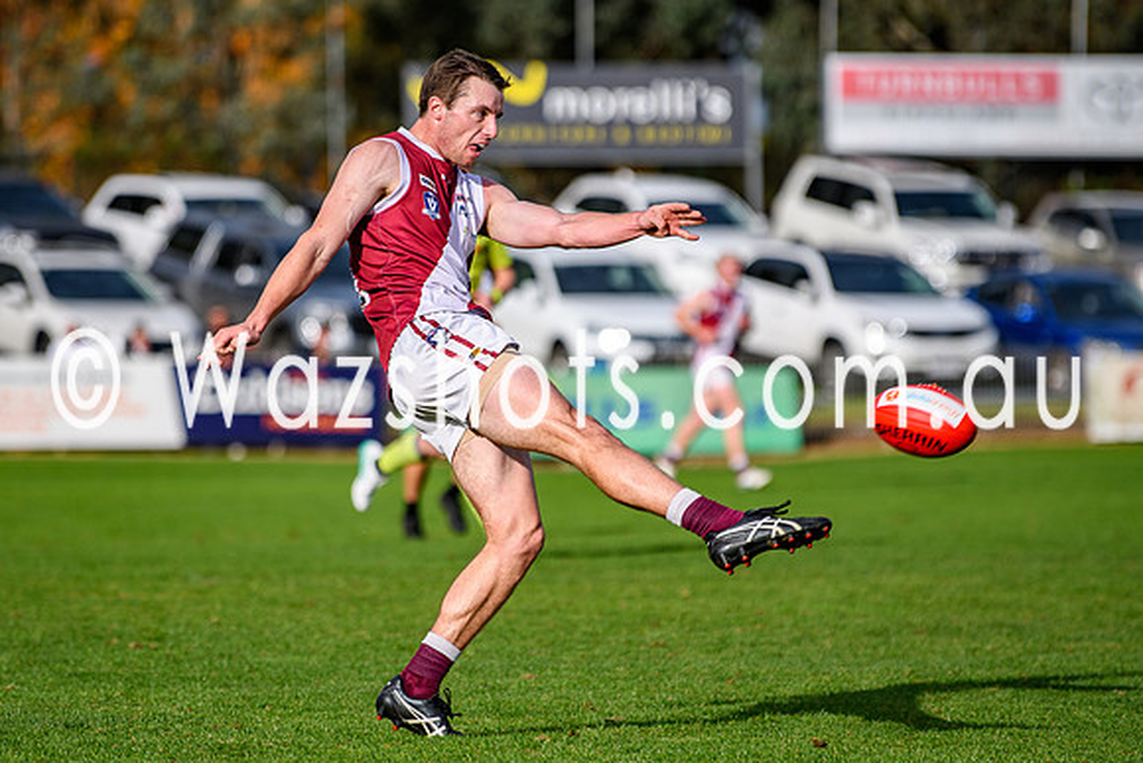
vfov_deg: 4.0
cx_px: 497
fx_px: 10797
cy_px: 417
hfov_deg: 6.1
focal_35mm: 340
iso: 100
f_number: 2.8
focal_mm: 185
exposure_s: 1/2500
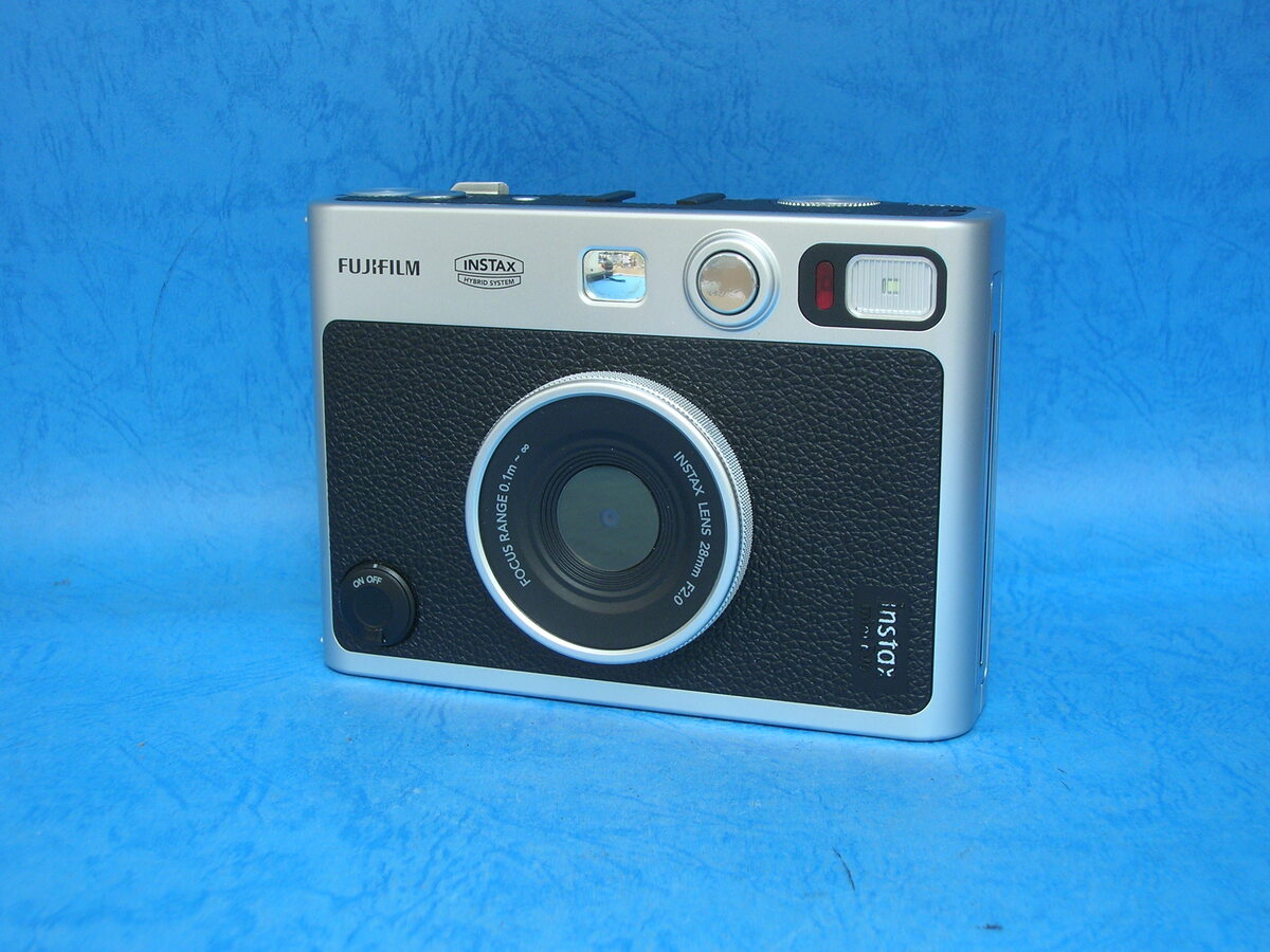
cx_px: 635
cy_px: 476
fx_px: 1834
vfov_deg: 29.1
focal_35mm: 50
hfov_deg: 38.2
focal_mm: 8.4
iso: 50
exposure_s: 1/7.9
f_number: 3.3
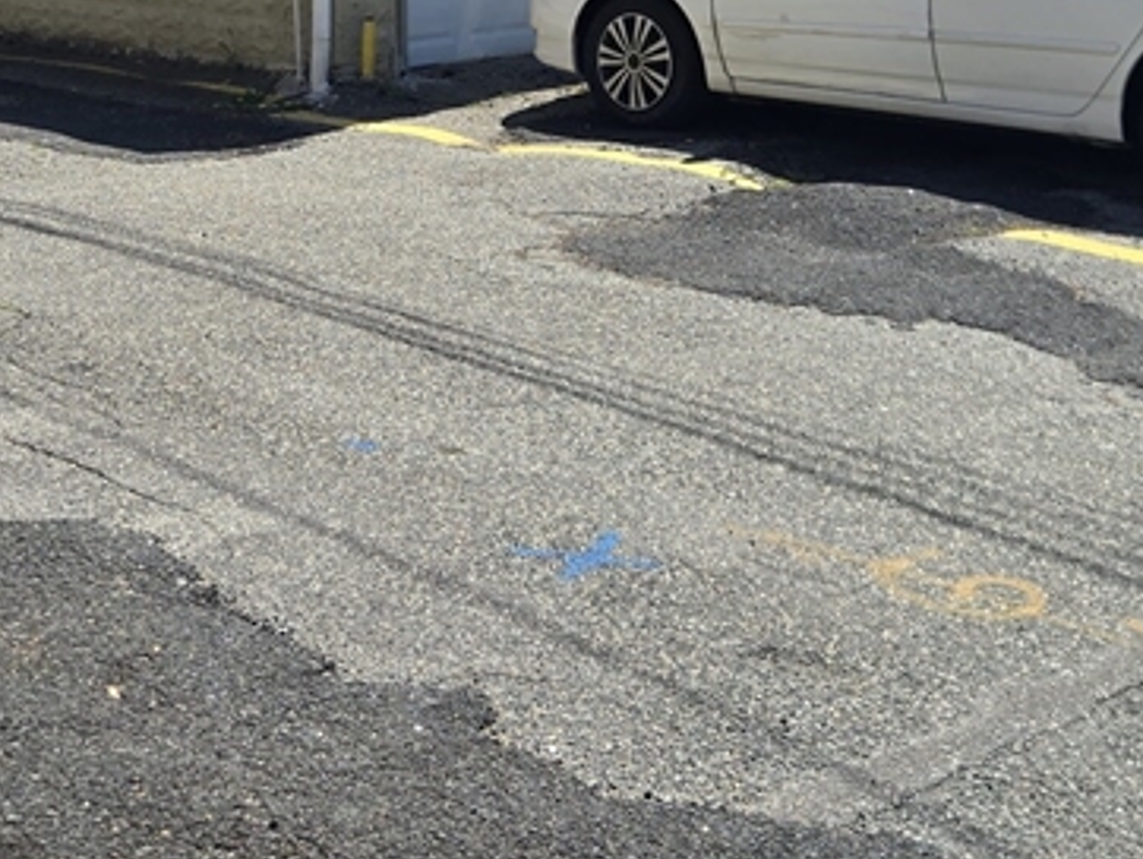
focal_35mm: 65
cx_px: 423
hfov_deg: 29.7
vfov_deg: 21.3
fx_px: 2148
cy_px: -114
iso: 25
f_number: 1.8
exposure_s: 1/1751
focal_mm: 5.4
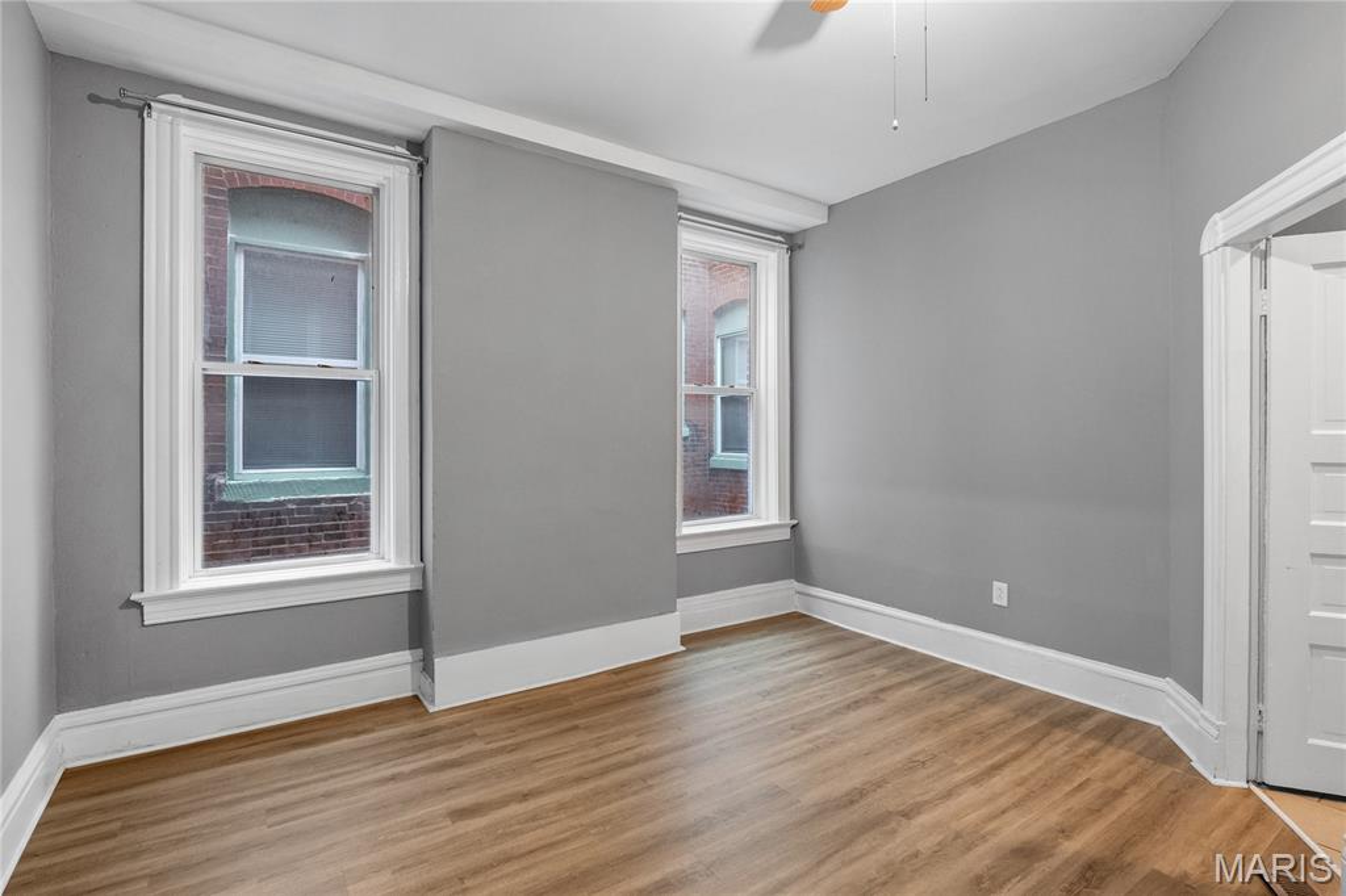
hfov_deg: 96.8
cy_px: 448
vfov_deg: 73.7
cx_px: 673
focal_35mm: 16
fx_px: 598
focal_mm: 8
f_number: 6.3
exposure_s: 1/2.5
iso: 400
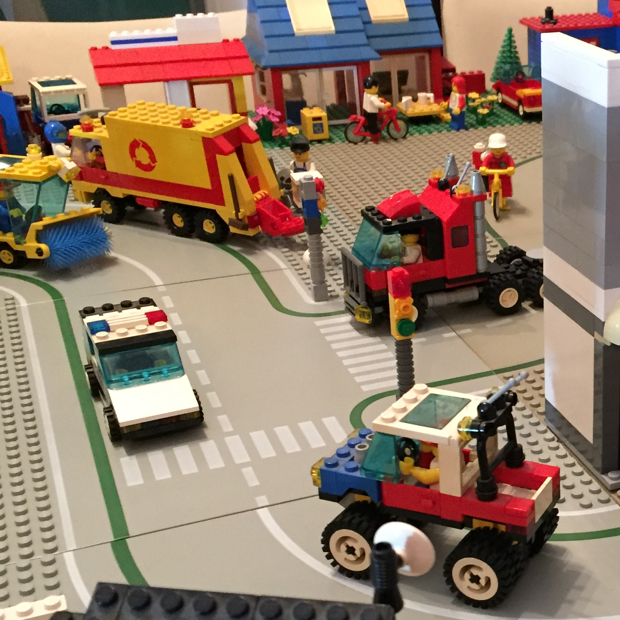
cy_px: 424
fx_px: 1135
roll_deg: -0.8
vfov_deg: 30.3
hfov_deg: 29.0
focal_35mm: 56
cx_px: 586
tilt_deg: -28.3
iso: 500
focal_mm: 4.15
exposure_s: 1/17
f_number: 2.2
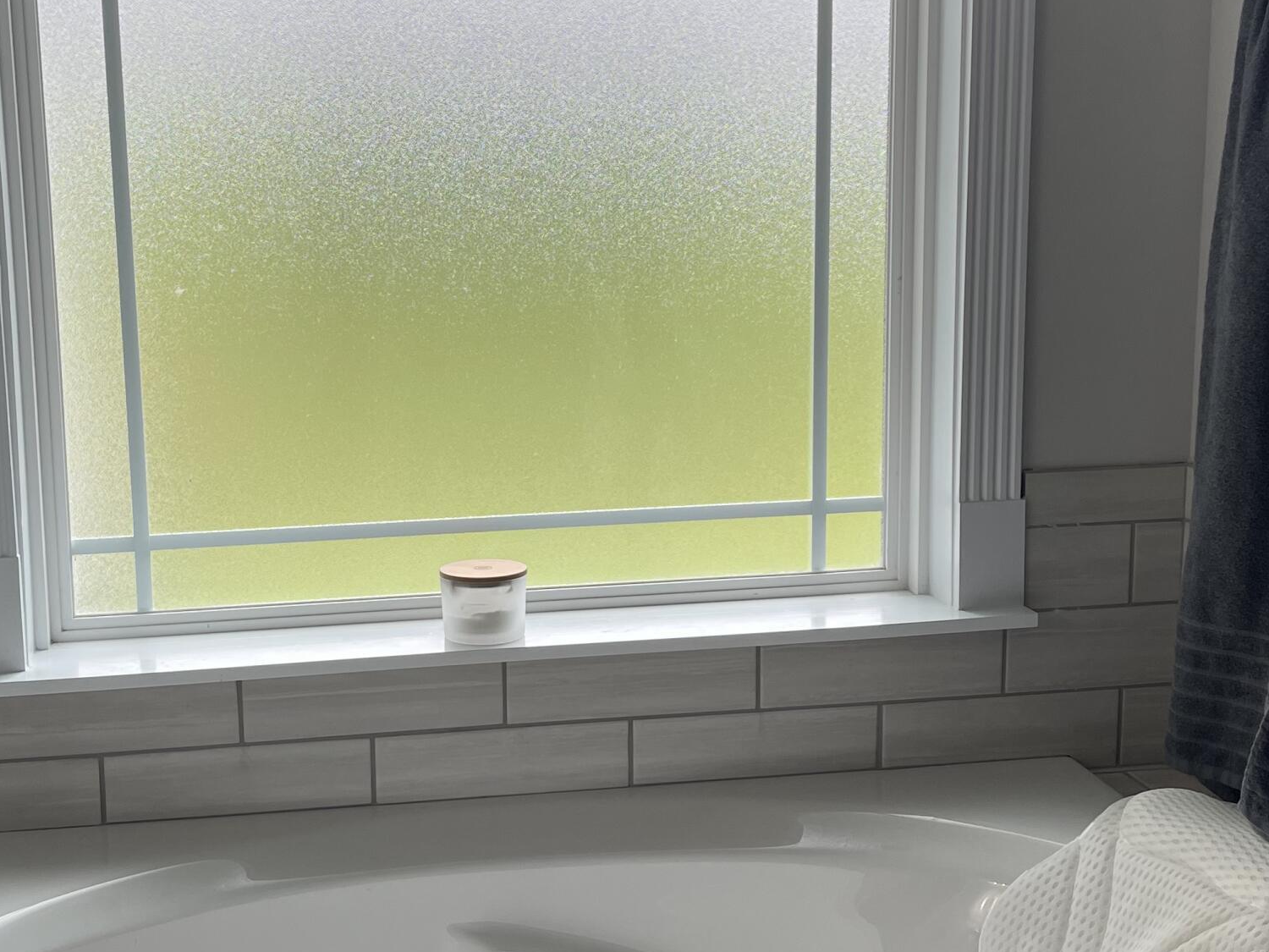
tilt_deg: -12.1
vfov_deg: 29.1
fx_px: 1833
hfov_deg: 38.0
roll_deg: +0.2
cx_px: 495
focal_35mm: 50
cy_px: 481
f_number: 1.6
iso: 32
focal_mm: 5.1
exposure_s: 1/238
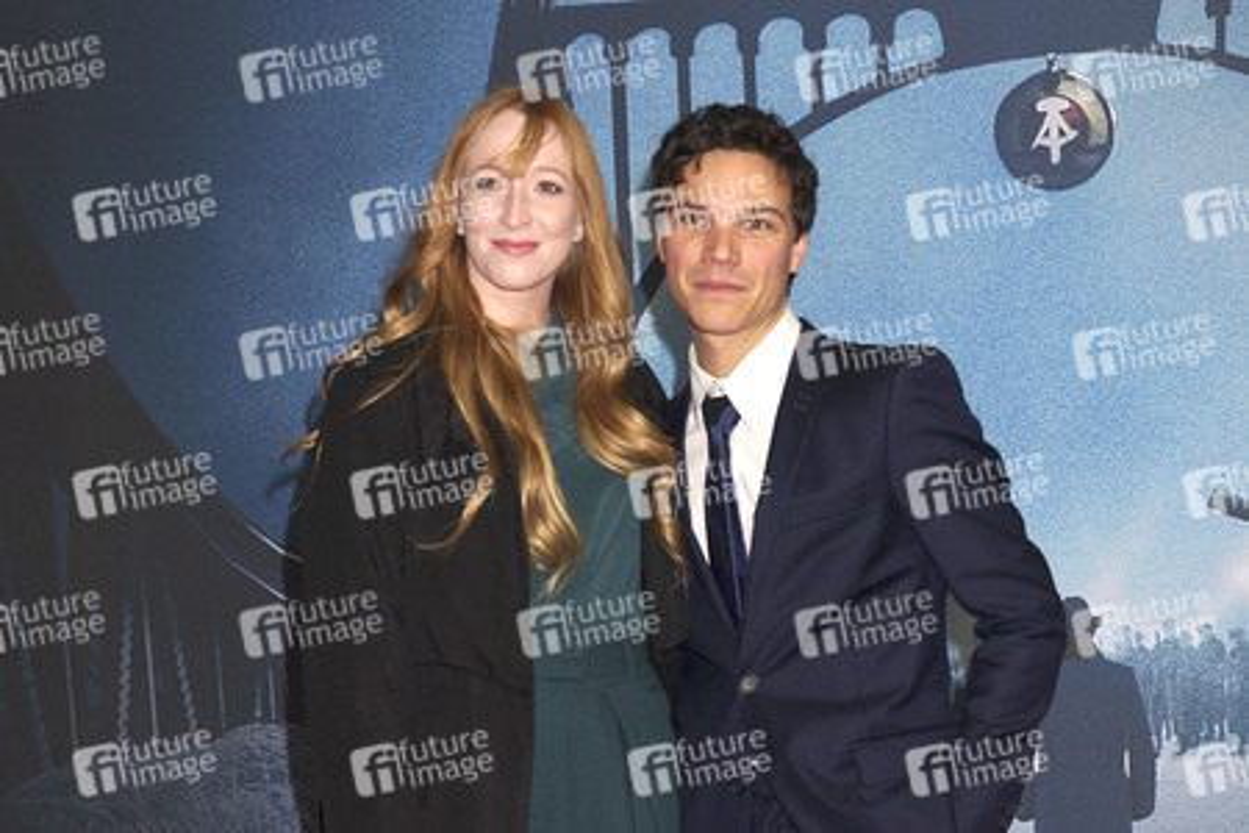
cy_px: 416
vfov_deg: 13.0
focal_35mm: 105
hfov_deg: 19.5
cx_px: 624
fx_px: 3643
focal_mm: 50
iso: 800
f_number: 5.6
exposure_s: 1/400
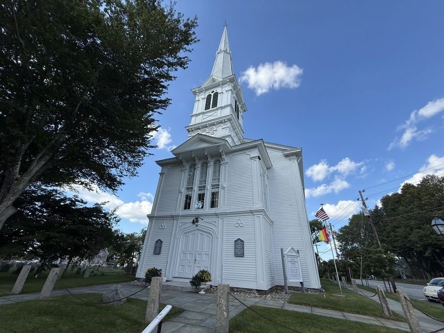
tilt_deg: +29.2
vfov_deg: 85.7
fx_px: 180
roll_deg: -3.4
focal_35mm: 14
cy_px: 166
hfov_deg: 102.1
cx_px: 222
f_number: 2.2
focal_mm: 2.22
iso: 50
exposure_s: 1/1312
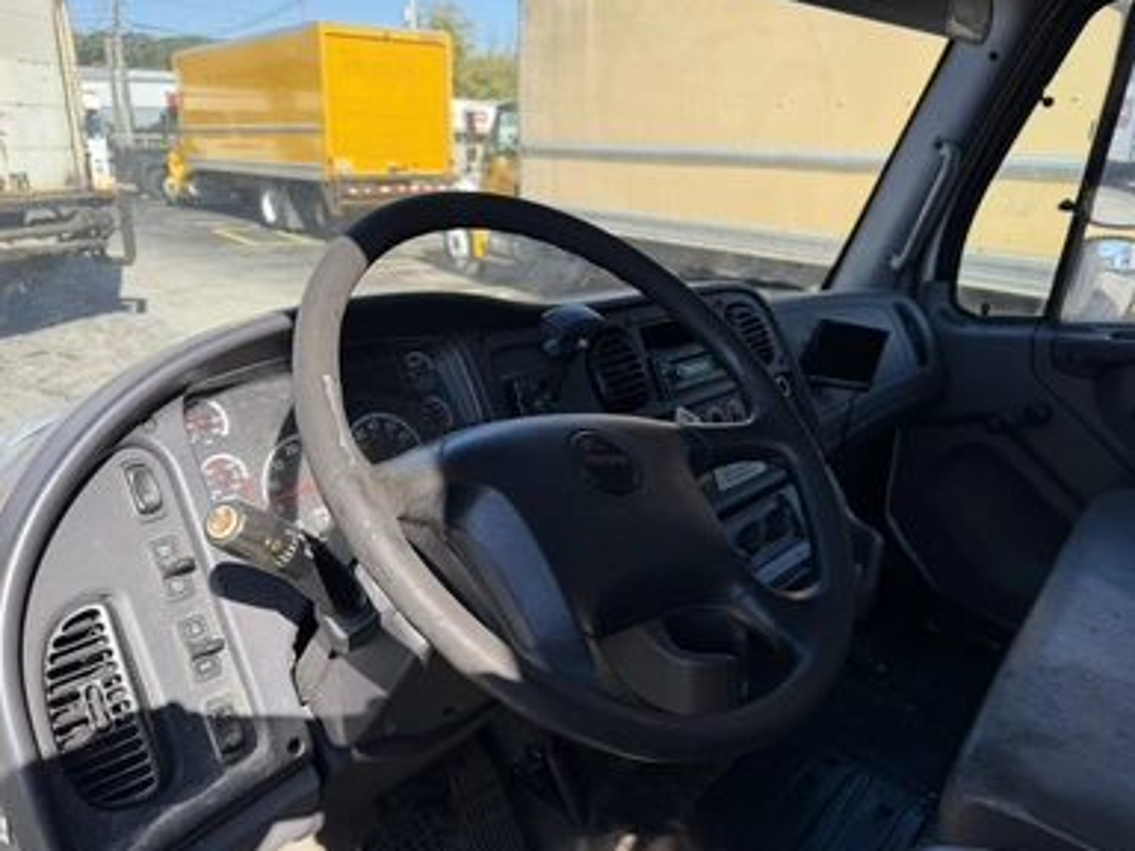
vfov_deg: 54.9
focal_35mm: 25
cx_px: 562
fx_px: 820
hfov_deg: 69.4
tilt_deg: -19.9
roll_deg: -0.7
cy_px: 417
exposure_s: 1/1211
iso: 80
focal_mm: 6.76
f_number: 1.78
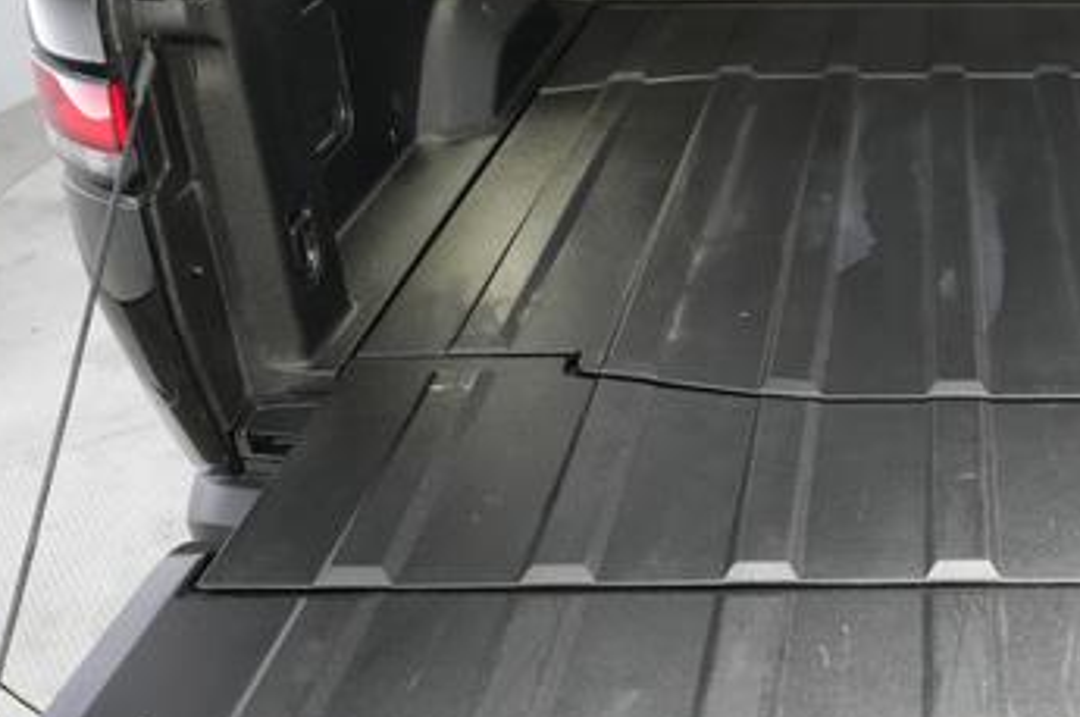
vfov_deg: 25.9
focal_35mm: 52
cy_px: 376
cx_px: 958
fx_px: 1558
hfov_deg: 36.1
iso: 6400
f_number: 2.8
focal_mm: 28
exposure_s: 1/160
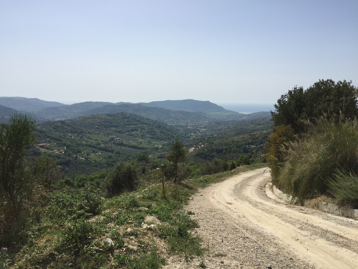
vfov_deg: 48.2
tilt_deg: -4.8
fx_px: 300
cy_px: 134
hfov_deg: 61.7
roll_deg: -2.5
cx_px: 179
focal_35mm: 29
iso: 32
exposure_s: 1/3597
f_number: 2.2
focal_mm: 4.15
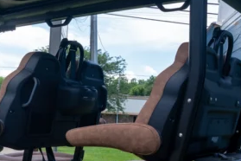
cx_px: 18
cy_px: 146
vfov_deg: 20.2
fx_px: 442
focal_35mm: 66
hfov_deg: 29.1
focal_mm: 24
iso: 100
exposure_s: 1/100
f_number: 7.1
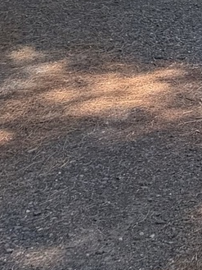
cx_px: 651
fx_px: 1306
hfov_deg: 7.5
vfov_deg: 10.3
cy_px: -358
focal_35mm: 168
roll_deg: -2.1
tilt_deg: +0.2
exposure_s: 1/955
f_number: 1.78
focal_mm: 6.76
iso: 100
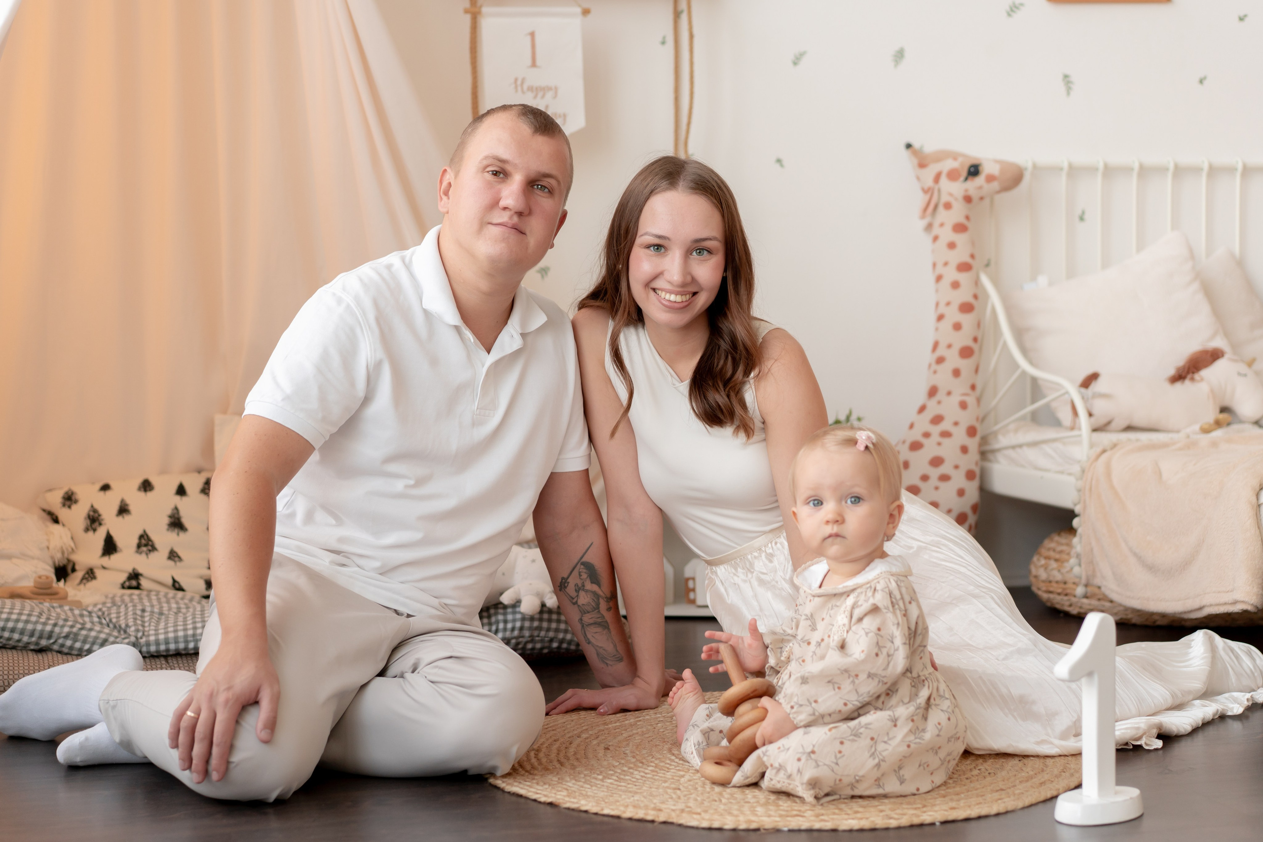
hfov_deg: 35.0
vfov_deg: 23.8
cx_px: 632
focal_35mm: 57
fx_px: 2002
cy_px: 421
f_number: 2.8
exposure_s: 1/400
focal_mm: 55
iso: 500
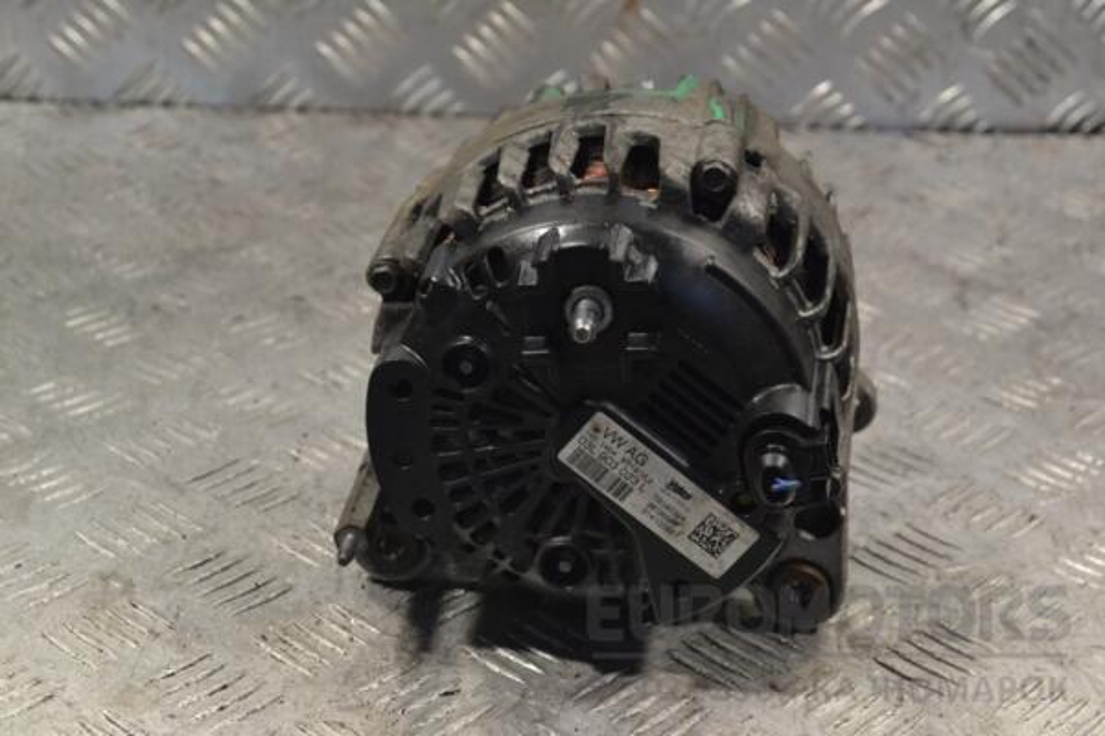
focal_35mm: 82
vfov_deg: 16.6
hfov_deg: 24.6
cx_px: 552
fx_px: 2532
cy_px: 368
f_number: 8
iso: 3200
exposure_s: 1/250
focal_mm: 55
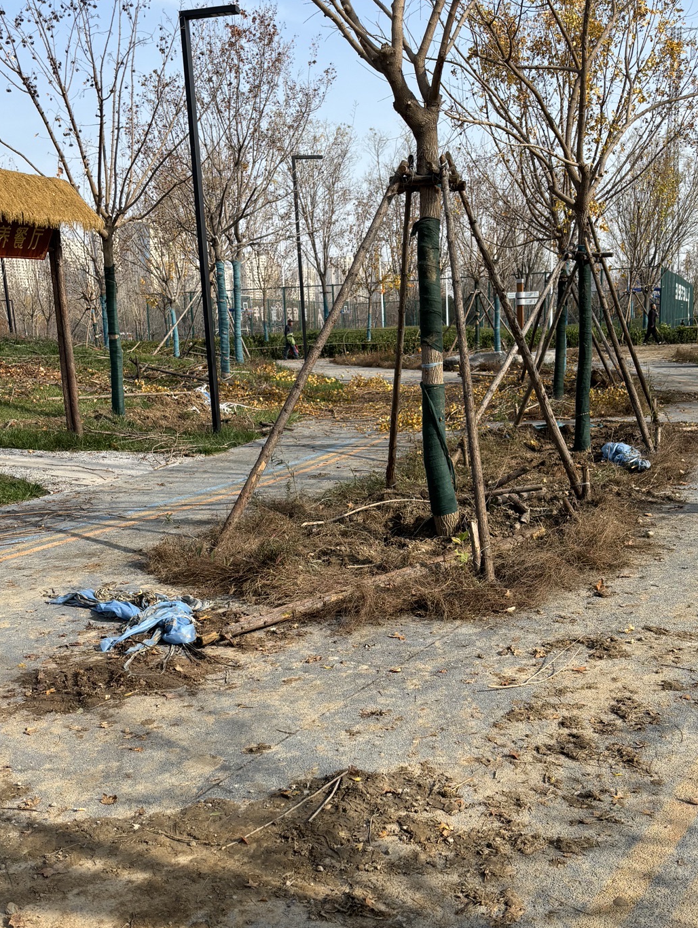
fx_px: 1020
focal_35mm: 38
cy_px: 585
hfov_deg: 37.7
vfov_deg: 48.4
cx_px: 389
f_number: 1.6
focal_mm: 5.96
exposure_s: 1/1912
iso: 50
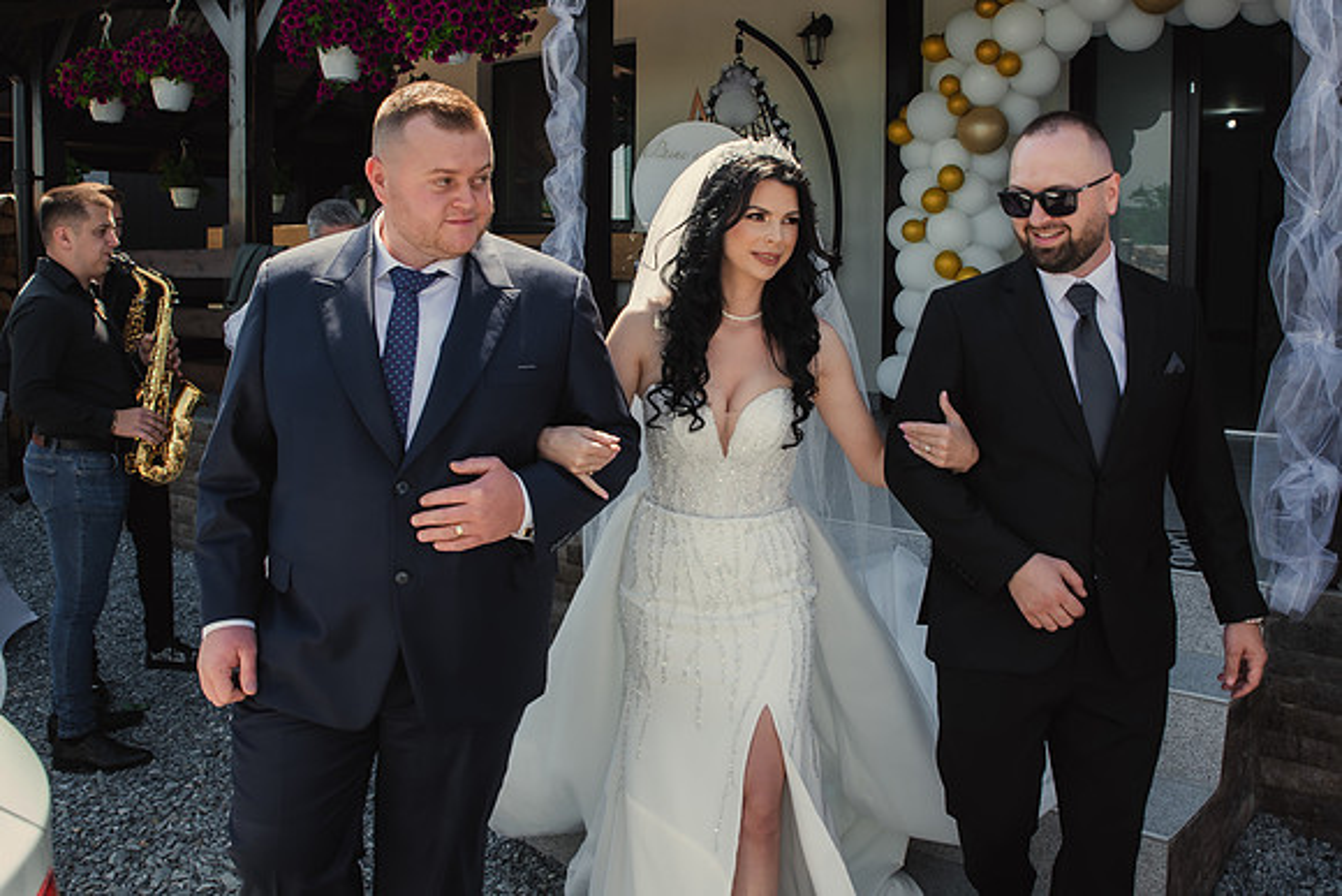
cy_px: 365
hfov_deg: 60.1
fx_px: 1160
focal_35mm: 31
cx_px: 708
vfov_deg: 42.1
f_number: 6.3
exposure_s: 1/160
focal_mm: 24
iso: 200
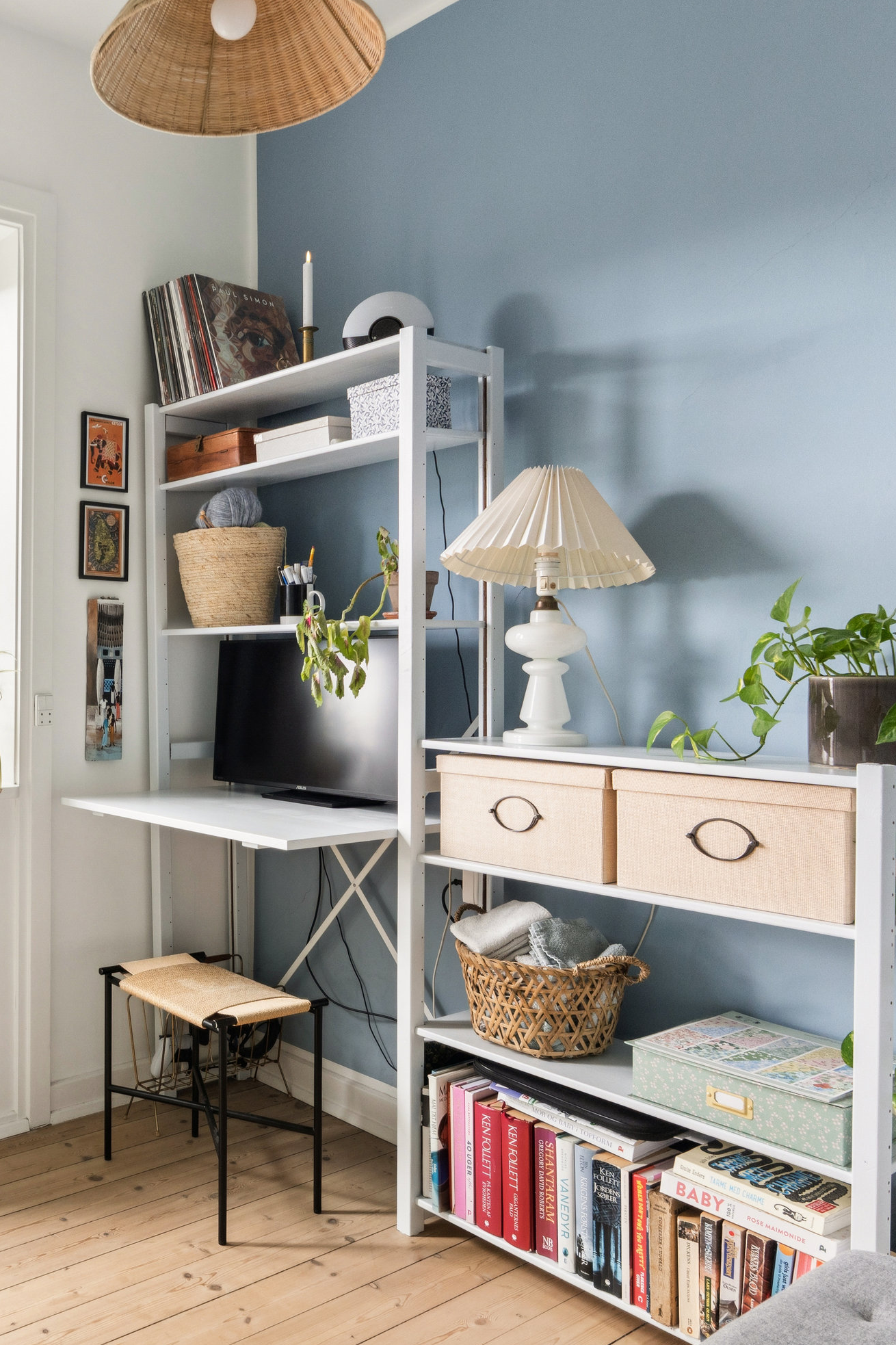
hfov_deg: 40.6
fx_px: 1086
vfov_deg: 63.5
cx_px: 51
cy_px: 679
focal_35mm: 29
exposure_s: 1/125
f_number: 7.1
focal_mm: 12.7
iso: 400
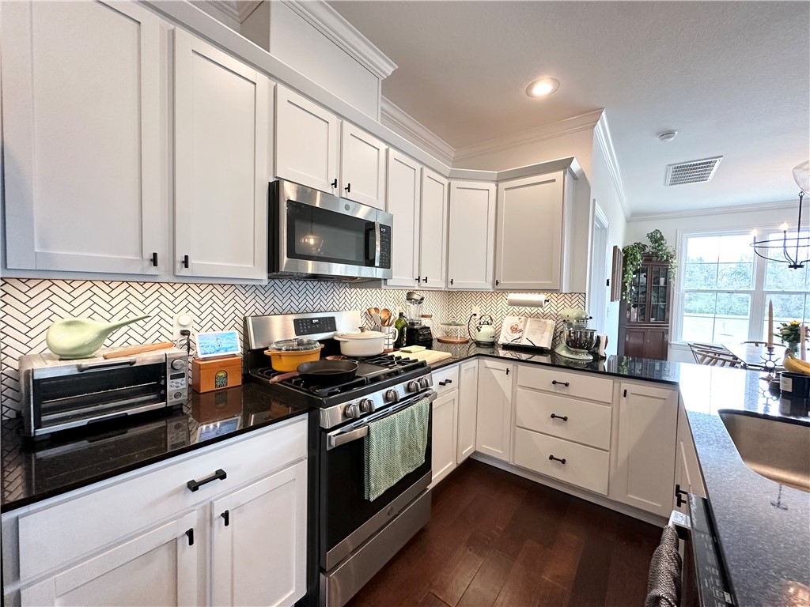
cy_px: 304
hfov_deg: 102.1
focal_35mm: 14
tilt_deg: -1.9
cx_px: 405
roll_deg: -1.7
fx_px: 328
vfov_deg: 85.7
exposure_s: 1/120
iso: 250
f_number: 2.2
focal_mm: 2.22
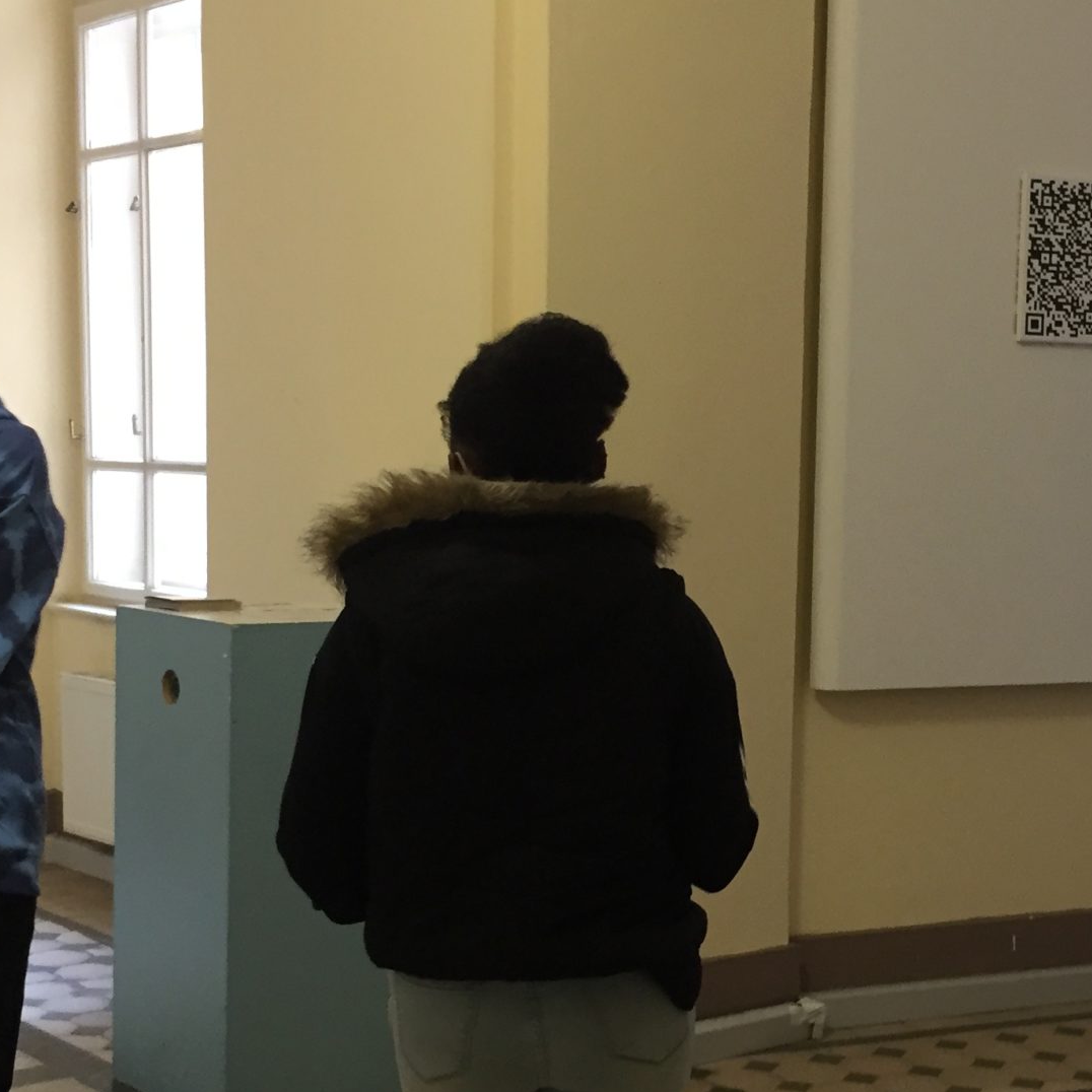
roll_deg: -1.9
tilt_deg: -5.5
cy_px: 682
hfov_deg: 27.9
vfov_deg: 28.1
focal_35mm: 61
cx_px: 750
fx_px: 2177
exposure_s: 1/33
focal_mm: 4.15
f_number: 2.2
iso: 160
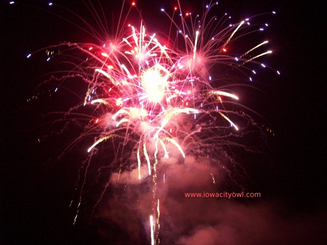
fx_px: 350
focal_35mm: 37
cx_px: 164
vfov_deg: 38.7
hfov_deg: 50.1
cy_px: 122
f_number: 2.8
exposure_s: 1/9.7
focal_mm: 6.2
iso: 160
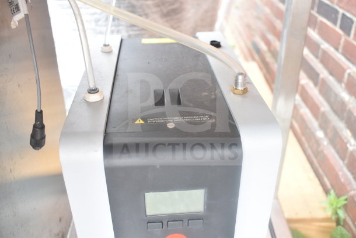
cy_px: 119
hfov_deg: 53.1
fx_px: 356
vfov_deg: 36.9
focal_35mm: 36
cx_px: 178
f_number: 3.8
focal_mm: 24
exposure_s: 1/40
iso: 500
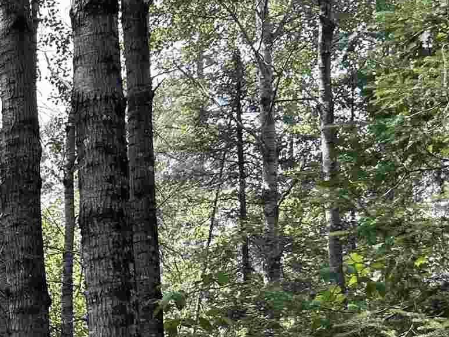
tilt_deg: +6.7
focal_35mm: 103
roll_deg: -1.3
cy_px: 310
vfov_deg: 14.2
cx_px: -97
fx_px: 1337
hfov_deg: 18.1
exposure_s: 1/443
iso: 50
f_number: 1.5
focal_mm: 5.7
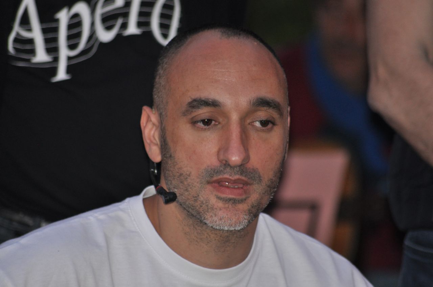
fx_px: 5406
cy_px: 144
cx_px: 216
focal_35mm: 450
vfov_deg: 3.0
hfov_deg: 4.6
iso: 800
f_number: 5.6
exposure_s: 1/60
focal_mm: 300
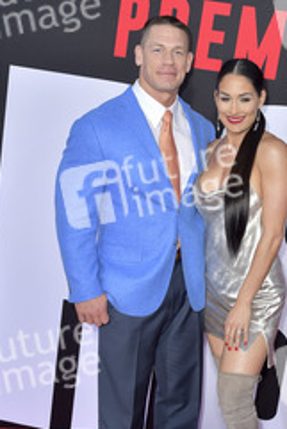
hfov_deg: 23.2
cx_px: 204
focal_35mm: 58
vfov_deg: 34.2
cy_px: 276
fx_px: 693
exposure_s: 1/250
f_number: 6.3
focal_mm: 35
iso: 320
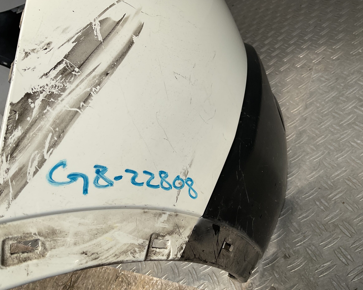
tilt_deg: -33.6
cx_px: 175
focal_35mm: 31
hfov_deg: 57.2
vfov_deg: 47.1
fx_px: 333
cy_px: 142
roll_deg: +36.1
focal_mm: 3
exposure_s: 1/1412
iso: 16
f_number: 1.8
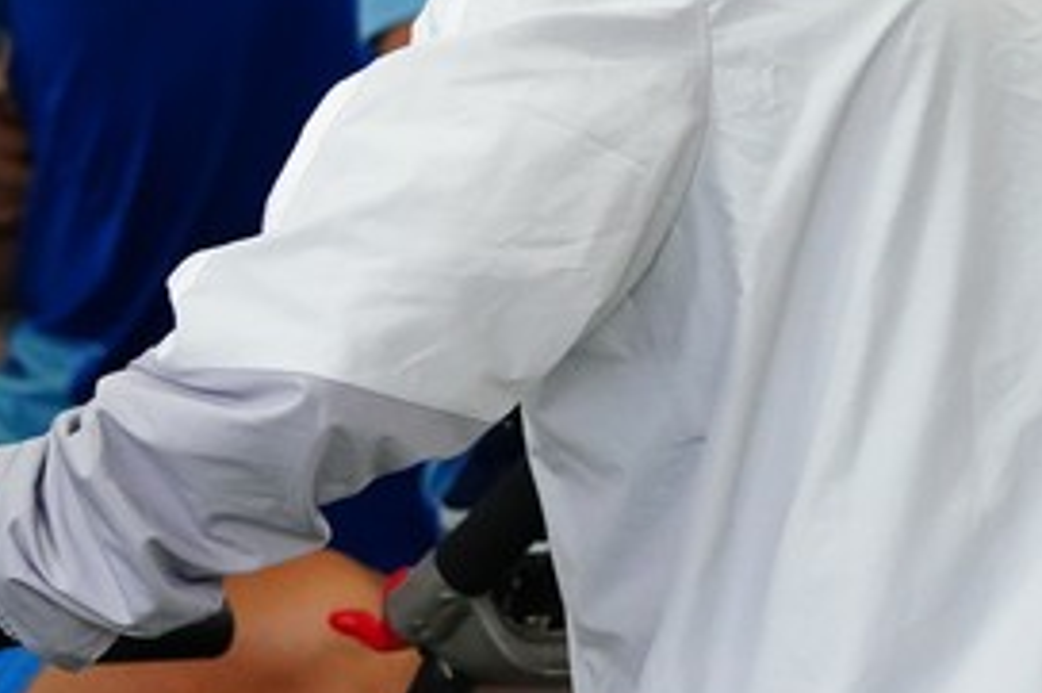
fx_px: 15736
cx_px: 169
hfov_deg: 3.8
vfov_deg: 2.5
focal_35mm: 544
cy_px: -29
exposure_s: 1/200
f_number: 5.6
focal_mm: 200
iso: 8000
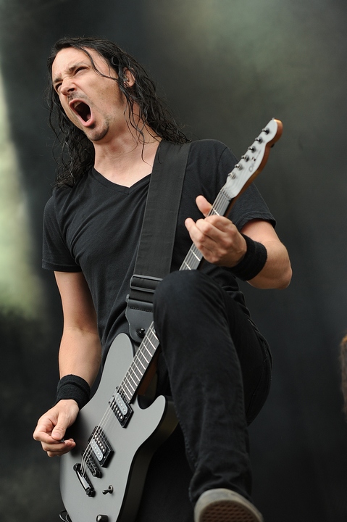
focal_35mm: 70
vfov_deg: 28.9
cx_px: 174
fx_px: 1013
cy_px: 261
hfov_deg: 19.4
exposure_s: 1/250
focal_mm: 70
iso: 320
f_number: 4
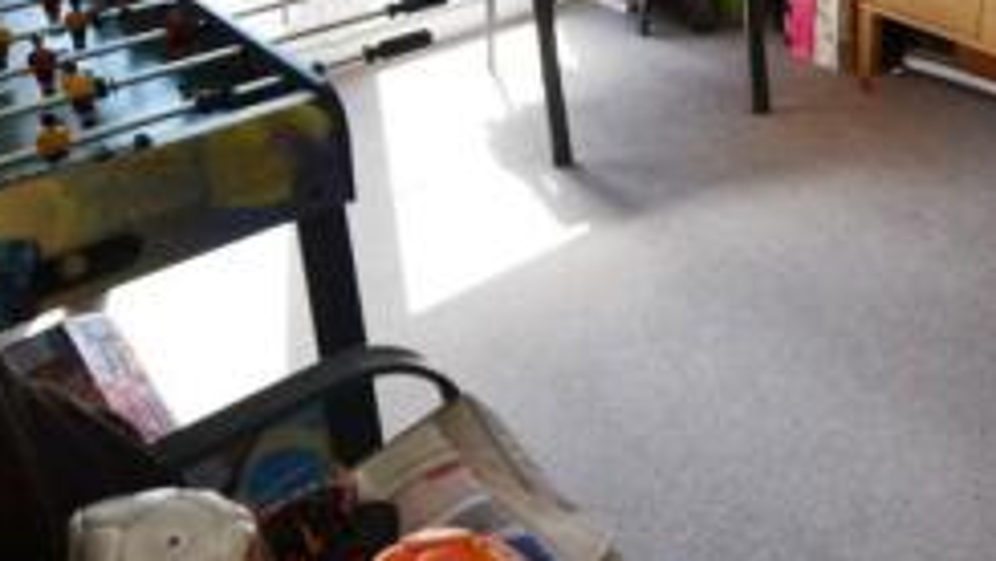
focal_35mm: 42
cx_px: 718
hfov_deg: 47.0
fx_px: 1110
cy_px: -75
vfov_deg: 26.0
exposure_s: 1/100
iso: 100
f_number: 5
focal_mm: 10
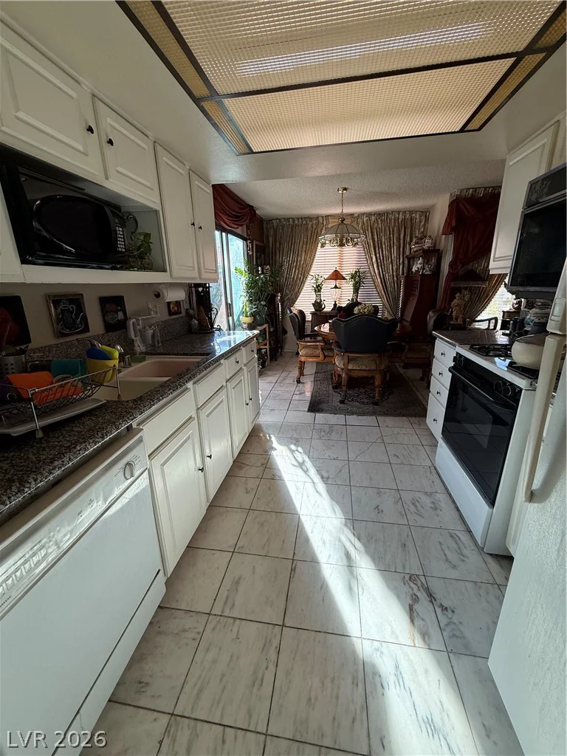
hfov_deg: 85.7
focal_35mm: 14
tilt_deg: -16.2
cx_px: 284
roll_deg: +0.7
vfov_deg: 102.1
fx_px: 306
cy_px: 378
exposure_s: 1/120
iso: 80
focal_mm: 2.22
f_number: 2.2
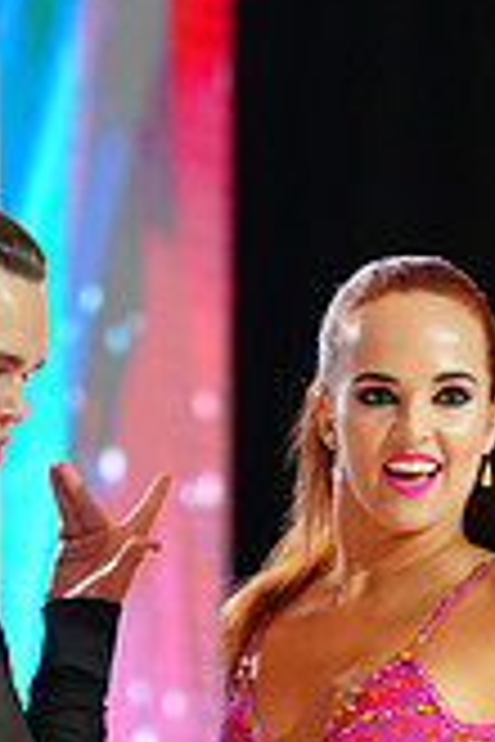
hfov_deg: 2.1
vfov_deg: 3.1
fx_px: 13694
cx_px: 497
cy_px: 1057
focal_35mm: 664
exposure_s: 1/250
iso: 2500
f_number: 4
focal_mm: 189
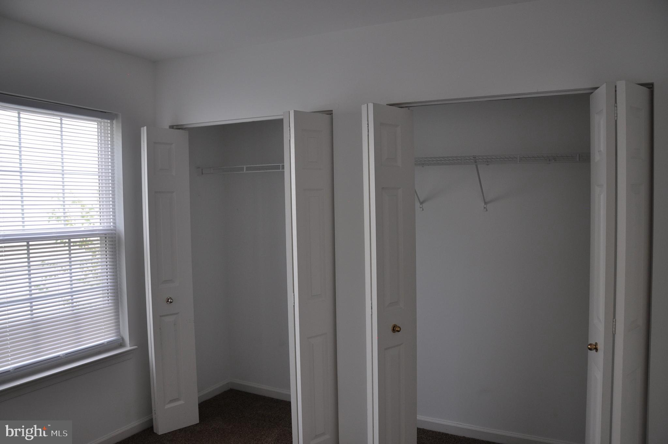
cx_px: 334
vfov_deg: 47.8
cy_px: 222
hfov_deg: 67.4
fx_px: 500
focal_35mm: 27
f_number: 5.6
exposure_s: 1/30
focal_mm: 18
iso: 250
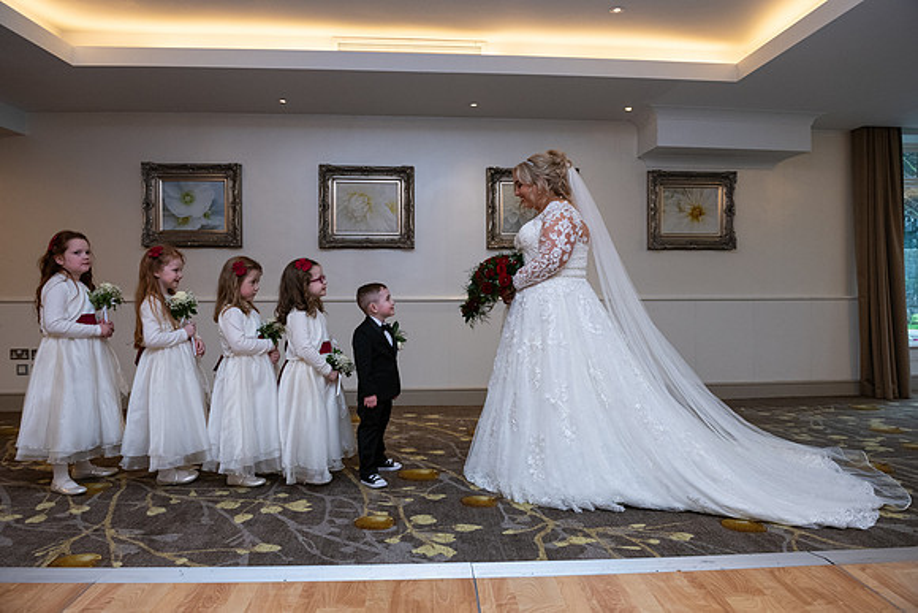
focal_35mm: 24
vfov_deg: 52.7
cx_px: 459
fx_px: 619
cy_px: 306
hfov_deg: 73.1
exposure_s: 1/160
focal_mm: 24
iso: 1000
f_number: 5
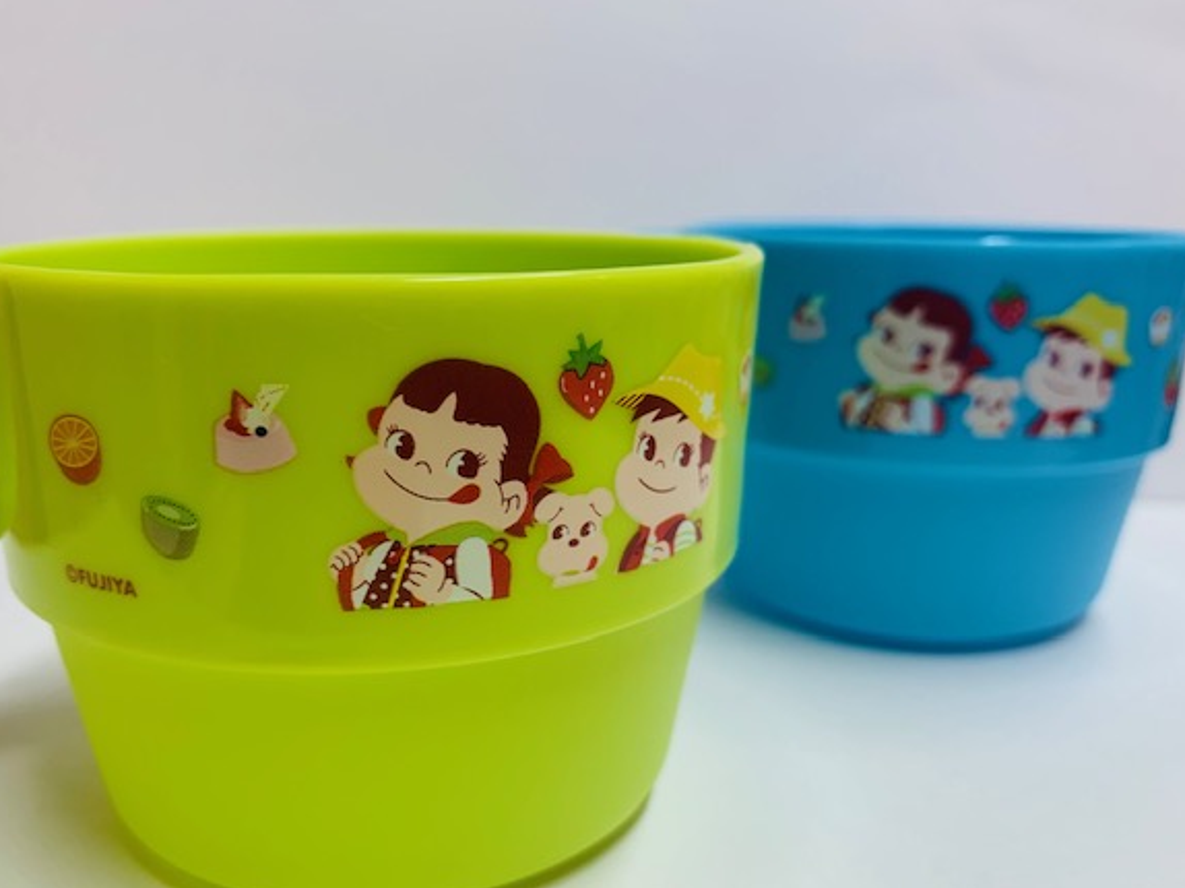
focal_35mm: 29
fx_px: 992
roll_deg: +0.3
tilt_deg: -14.3
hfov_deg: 61.7
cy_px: 471
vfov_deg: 48.2
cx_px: 570
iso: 64
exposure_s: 1/50
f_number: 1.8
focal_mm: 4.25
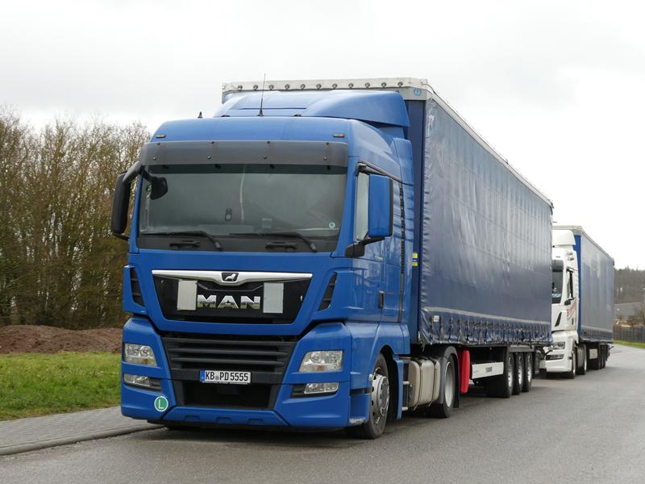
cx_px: 322
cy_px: 242
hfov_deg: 29.8
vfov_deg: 22.6
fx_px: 1211
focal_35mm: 65
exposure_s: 1/80
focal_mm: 11.7
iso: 125
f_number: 4.4
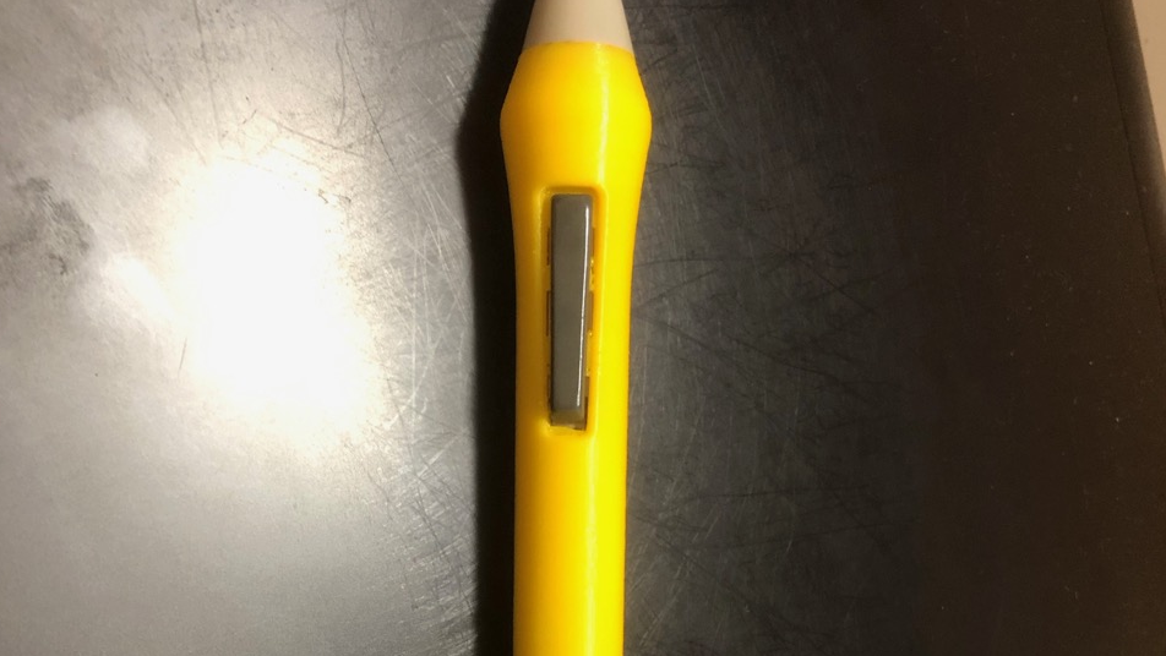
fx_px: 1268
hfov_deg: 49.4
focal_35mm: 41
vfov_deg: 27.9
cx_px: 579
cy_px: 602
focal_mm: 3.99
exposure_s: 1/10
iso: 100
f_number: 1.8
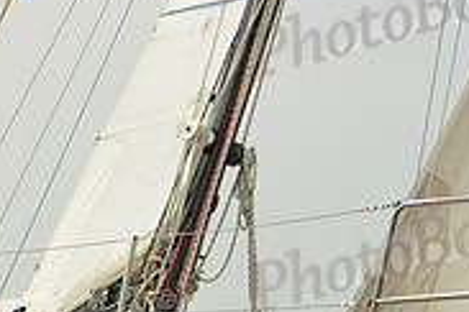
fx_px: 3517
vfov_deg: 5.1
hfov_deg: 7.6
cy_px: 416
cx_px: 120
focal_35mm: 270
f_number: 8
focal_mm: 85
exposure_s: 1/1250
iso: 320
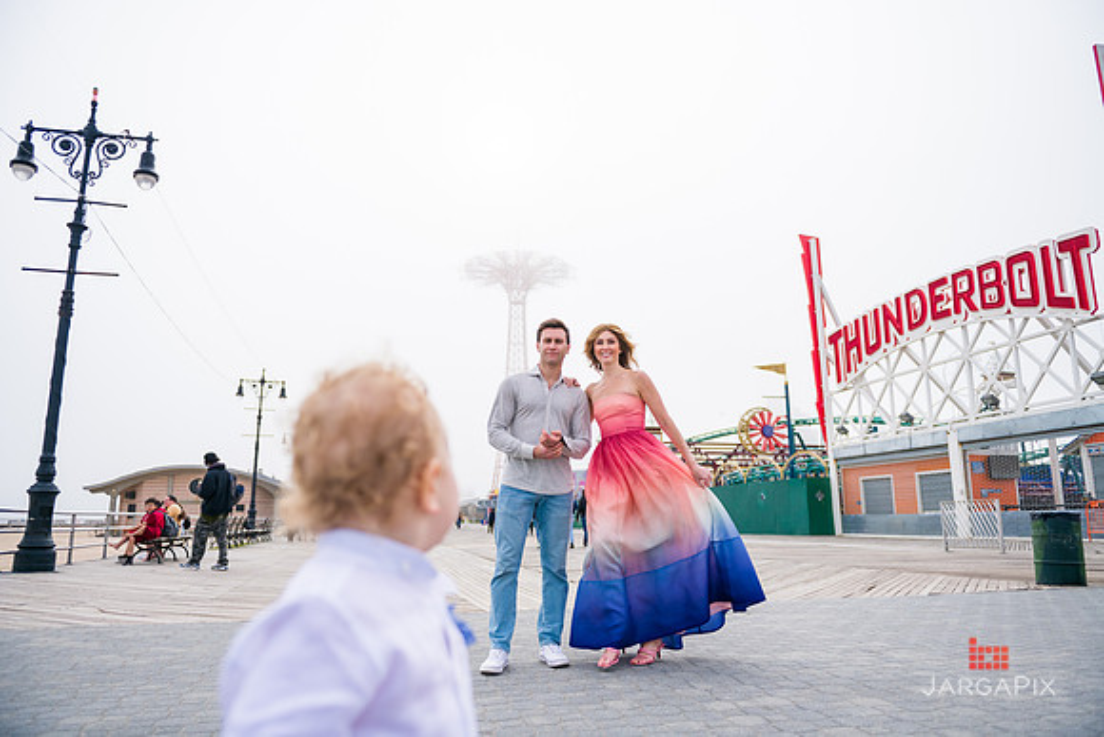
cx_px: 552
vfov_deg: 53.2
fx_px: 736
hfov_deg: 73.7
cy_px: 368
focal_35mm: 24
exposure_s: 1/4000
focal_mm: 24
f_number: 3.2
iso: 200
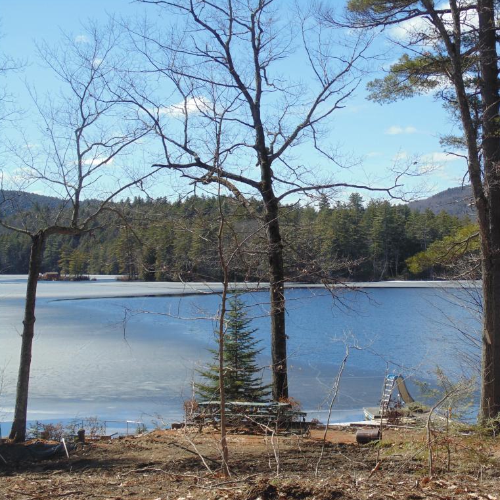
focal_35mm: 63
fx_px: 1030
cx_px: 332
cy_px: 250
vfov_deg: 27.3
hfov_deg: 27.1
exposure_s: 1/640
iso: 80
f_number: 3.9
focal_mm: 9.5
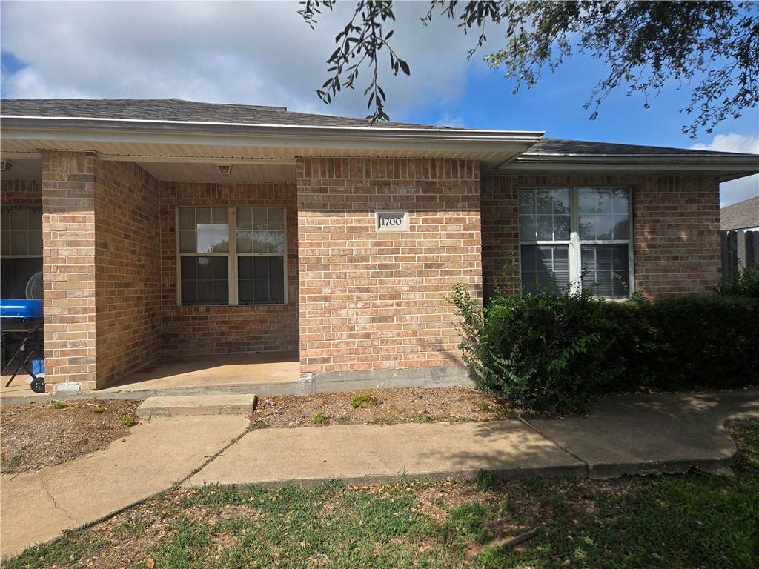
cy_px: 284
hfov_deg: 73.9
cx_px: 380
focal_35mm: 23
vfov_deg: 58.9
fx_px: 504
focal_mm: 5.4
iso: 25
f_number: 1.8
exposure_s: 1/1765
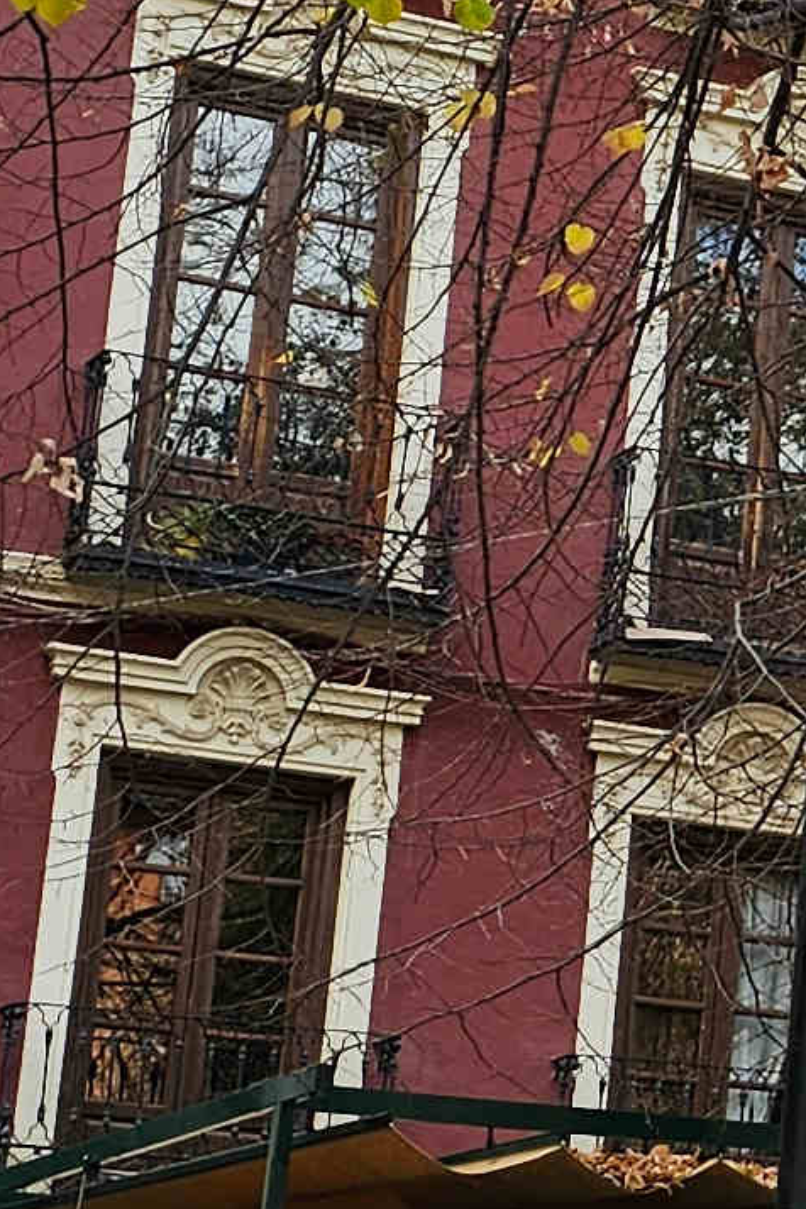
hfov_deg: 9.3
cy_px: 498
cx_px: 1858
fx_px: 4500
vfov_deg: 15.3
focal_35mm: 134
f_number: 1.7
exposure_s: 1/139
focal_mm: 6.3
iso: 10
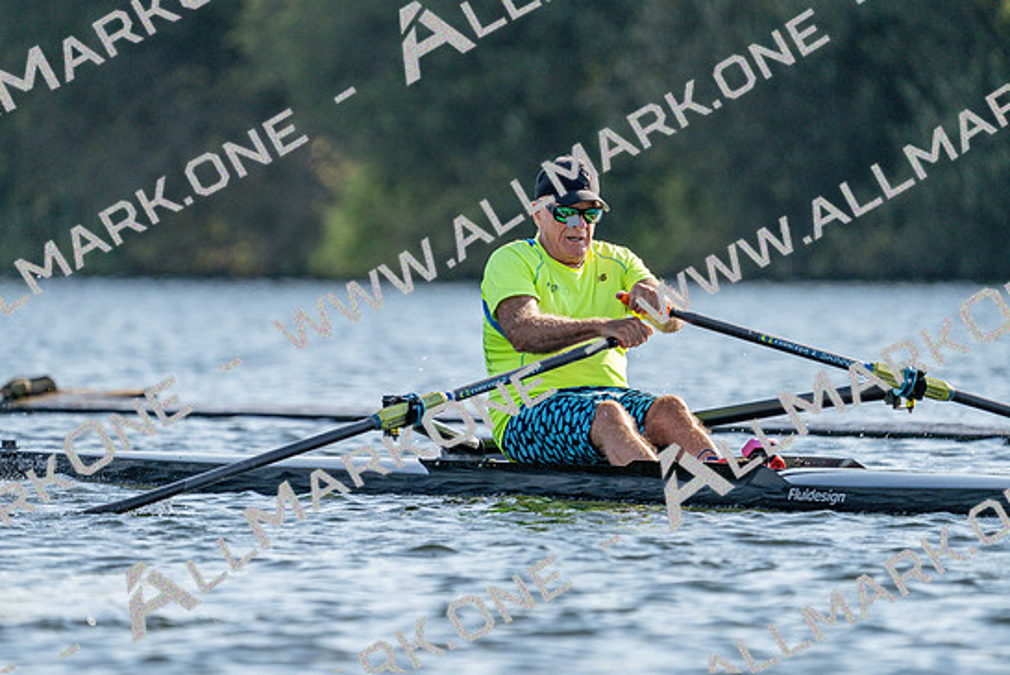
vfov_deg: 2.8
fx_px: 14010
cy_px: 356
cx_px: 501
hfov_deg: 4.1
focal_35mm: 499
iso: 400
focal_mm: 470
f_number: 6.3
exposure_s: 1/1600
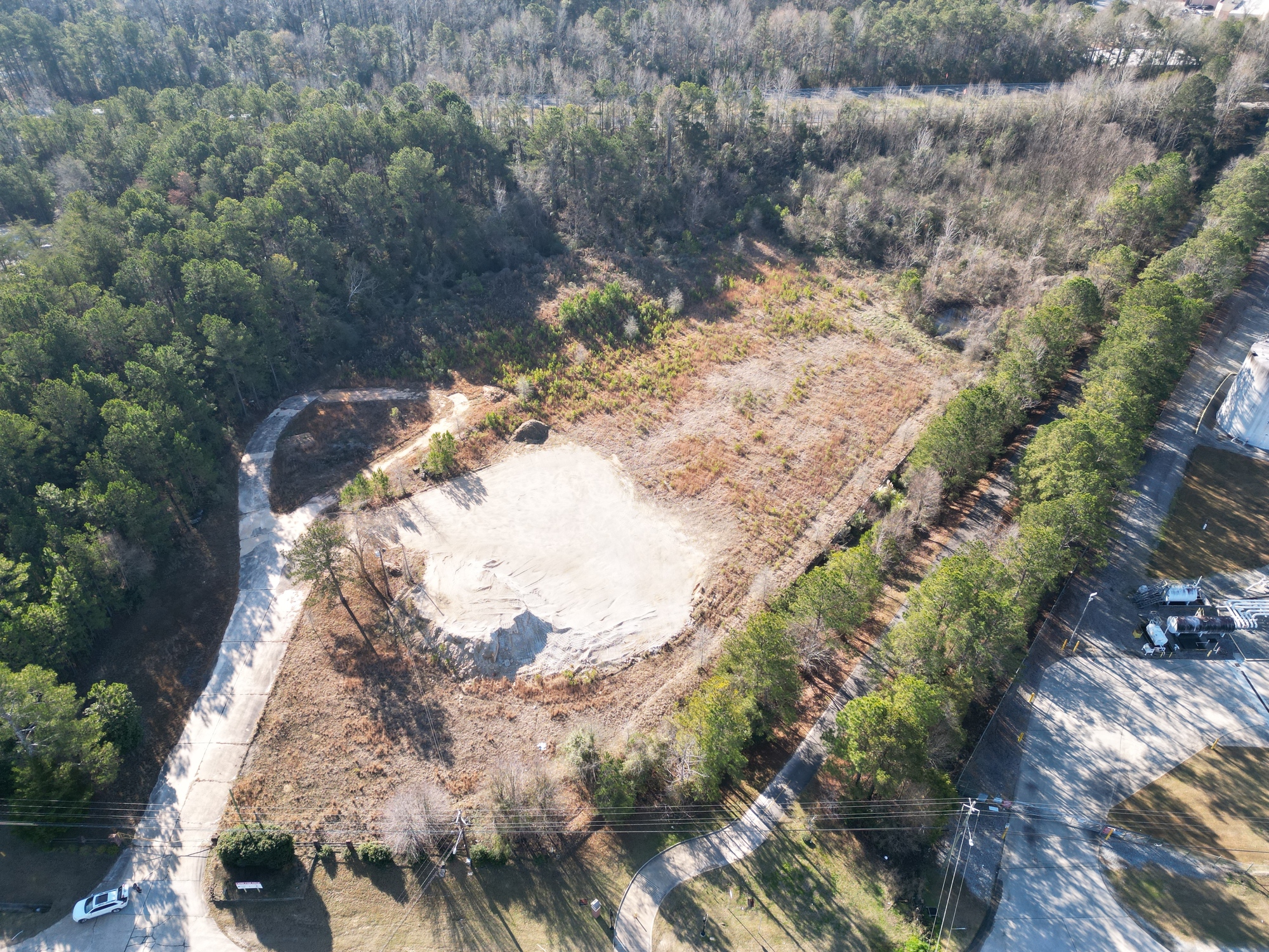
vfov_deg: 56.8
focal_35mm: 24
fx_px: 880
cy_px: 476
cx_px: 634
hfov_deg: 71.6
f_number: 1.7
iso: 200
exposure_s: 1/800
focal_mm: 6.72
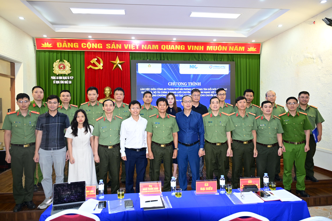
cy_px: 110
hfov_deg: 67.4
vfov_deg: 47.9
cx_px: 166
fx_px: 249
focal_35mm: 27
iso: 1250
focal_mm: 27
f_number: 4
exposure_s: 1/100
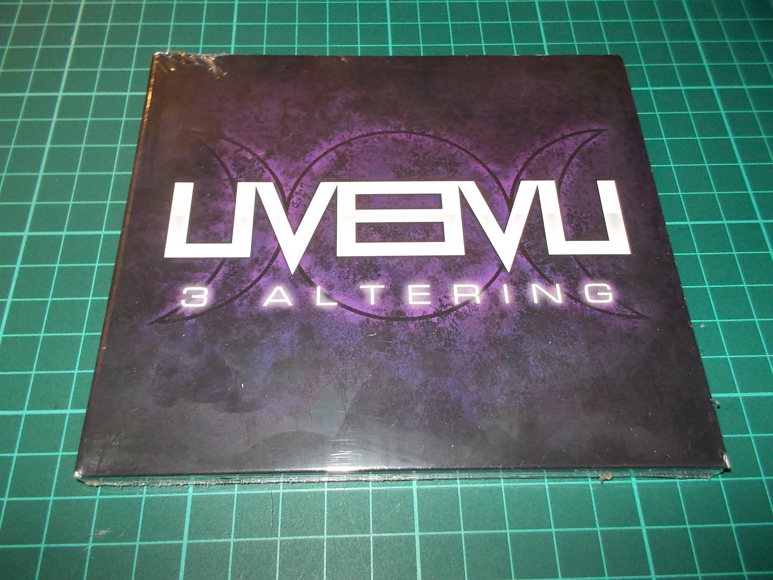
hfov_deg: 61.7
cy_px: 290
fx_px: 648
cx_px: 386
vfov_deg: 48.2
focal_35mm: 29
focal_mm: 4.1
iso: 200
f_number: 3.3
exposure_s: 1/30
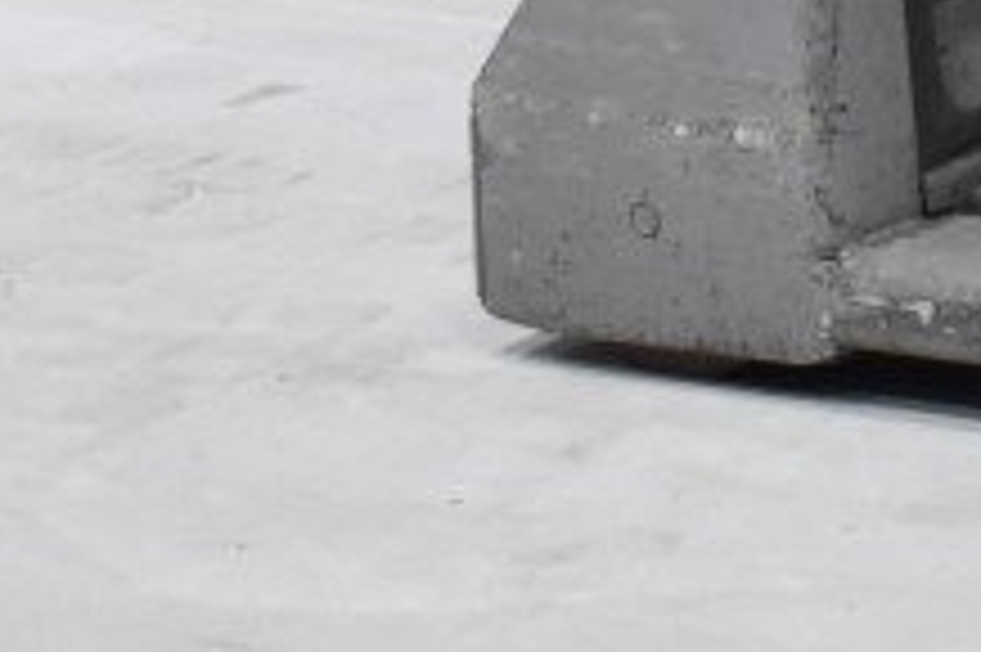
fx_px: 6290
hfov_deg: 8.6
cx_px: 1760
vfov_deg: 5.7
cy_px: -895
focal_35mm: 231
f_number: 5
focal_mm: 28
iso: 1600
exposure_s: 1/50
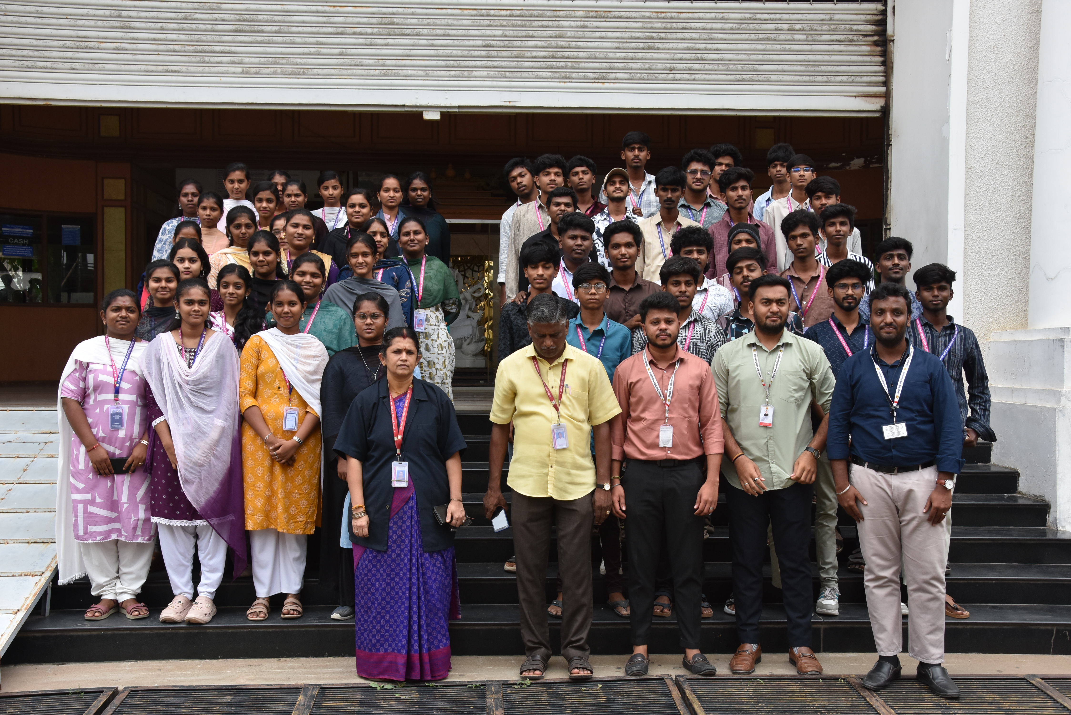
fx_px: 1160
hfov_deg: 49.5
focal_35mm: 39
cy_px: 358
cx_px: 536
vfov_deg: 34.2
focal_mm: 26
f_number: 8
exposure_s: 1/500
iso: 560
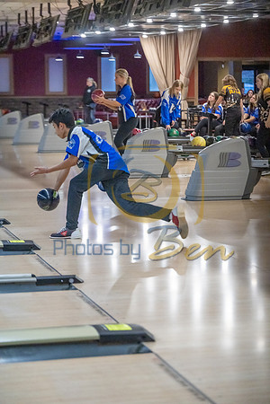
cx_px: 135
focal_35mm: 92
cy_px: 202
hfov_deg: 14.9
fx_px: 1035
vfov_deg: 22.1
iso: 4000
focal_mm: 92
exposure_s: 1/1000
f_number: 2.8
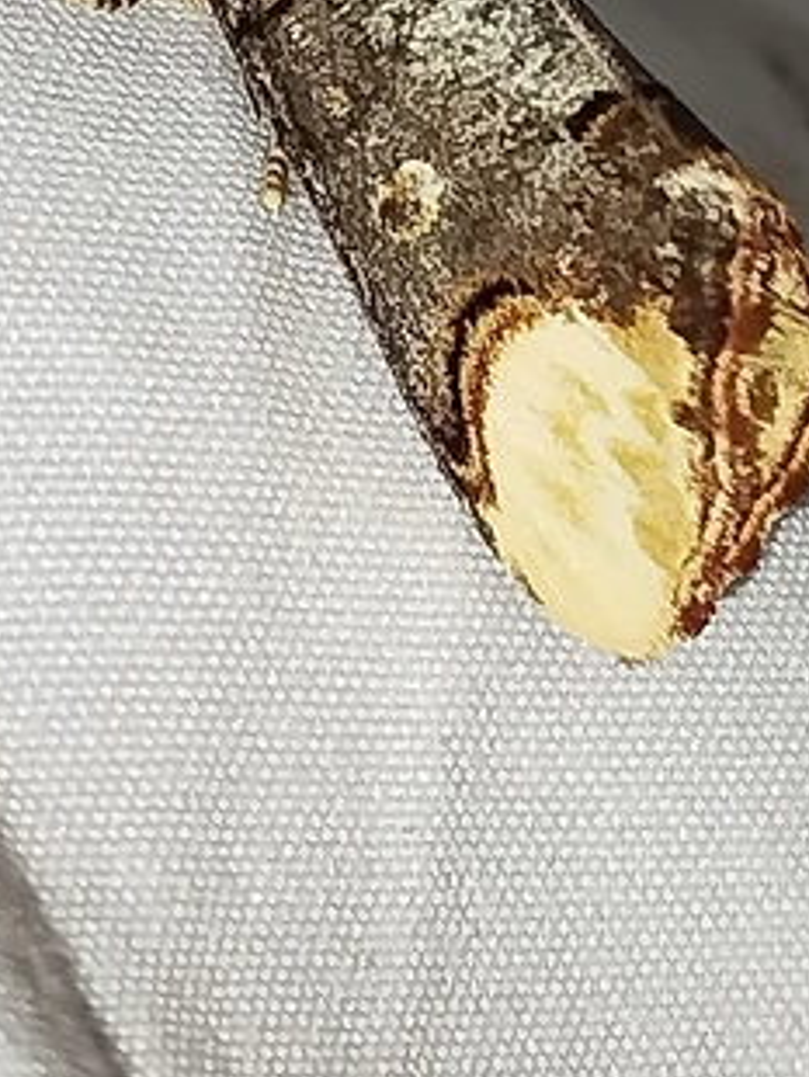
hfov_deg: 8.9
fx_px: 5197
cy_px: 21
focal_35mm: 167
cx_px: 455
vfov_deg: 11.7
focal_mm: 5.31
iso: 125
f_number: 1.7
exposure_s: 1/50
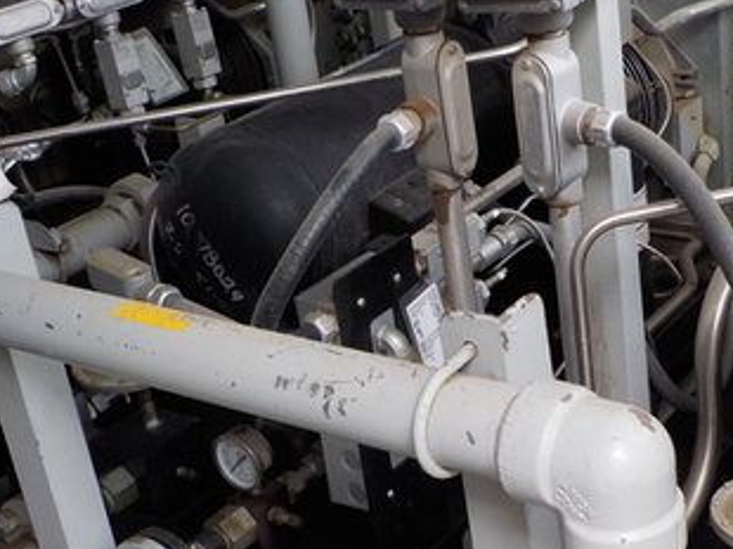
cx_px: 461
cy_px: 317
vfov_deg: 23.6
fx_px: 1312
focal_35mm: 62
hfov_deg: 31.1
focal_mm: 4.1
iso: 125
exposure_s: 1/80
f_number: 3.3
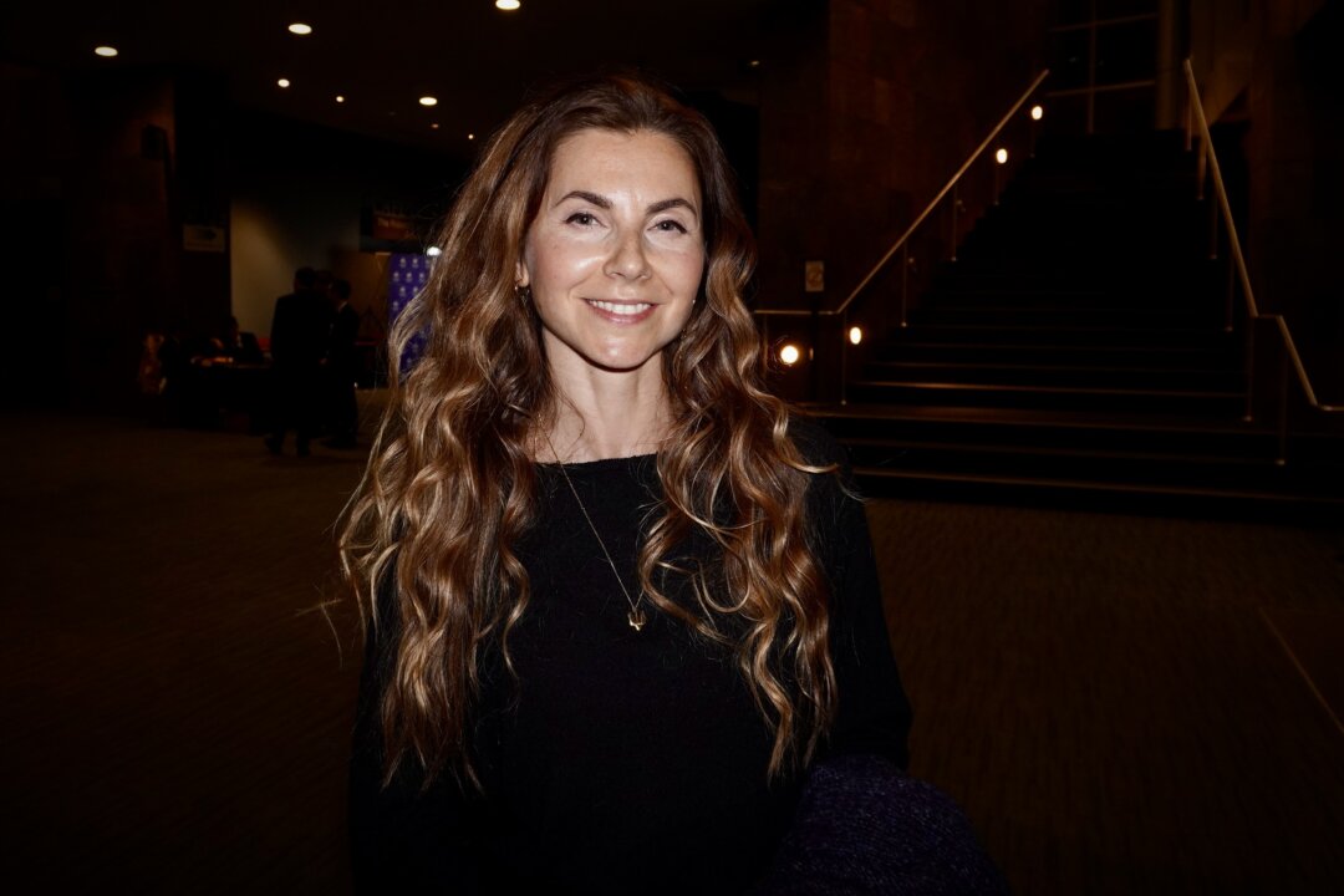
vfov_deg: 53.1
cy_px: 448
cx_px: 672
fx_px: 896
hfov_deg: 73.7
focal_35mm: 24
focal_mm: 16
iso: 800
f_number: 5
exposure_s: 1/60
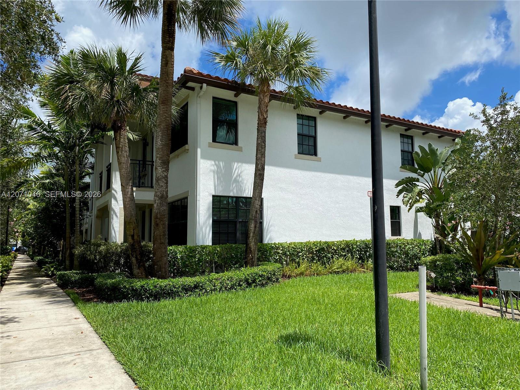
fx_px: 391
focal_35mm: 26
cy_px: 195
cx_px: 260
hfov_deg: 67.3
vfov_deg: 53.1
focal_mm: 4.25
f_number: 1.8
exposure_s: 1/2967
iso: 32
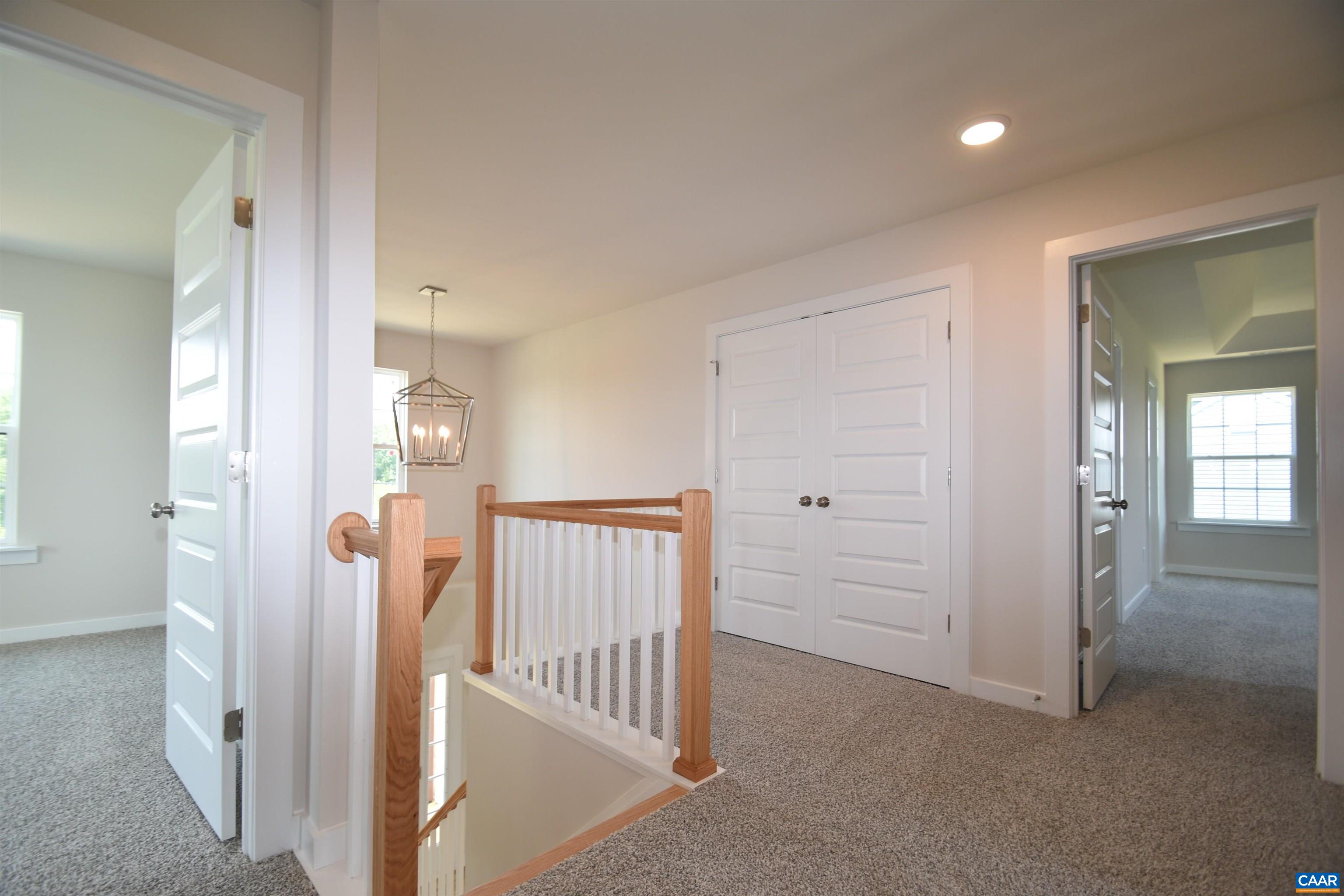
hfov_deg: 100.4
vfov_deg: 77.3
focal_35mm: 15
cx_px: 672
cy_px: 448
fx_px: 560
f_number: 4
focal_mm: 10
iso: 200
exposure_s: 1/80
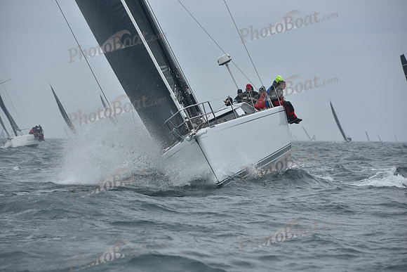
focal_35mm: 190
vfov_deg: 7.2
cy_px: 136
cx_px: 204
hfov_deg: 10.8
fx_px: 2148
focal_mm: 190
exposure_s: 1/1000
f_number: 8
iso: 320
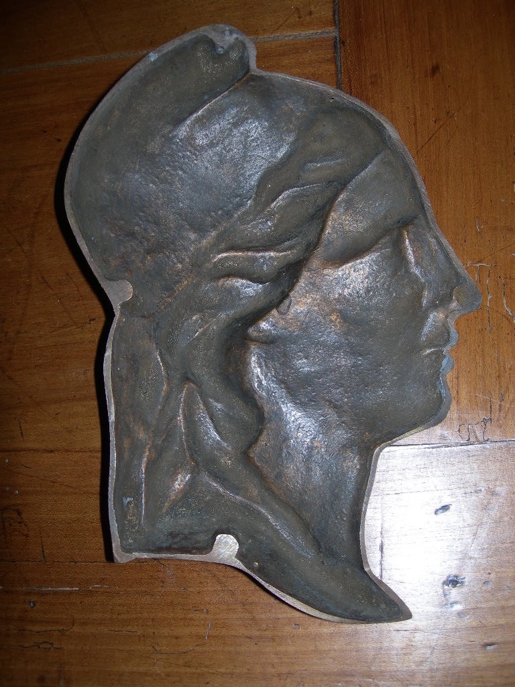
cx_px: 258
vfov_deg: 49.0
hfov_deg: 37.7
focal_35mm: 38
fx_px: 754
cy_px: 344
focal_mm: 7.8
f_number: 2.8
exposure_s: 1/60.1
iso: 50
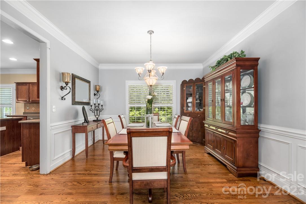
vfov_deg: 81.2
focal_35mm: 14
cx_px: 153
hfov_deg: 104.2
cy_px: 102
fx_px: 119
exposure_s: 1/4
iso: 320
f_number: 6.3
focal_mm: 14
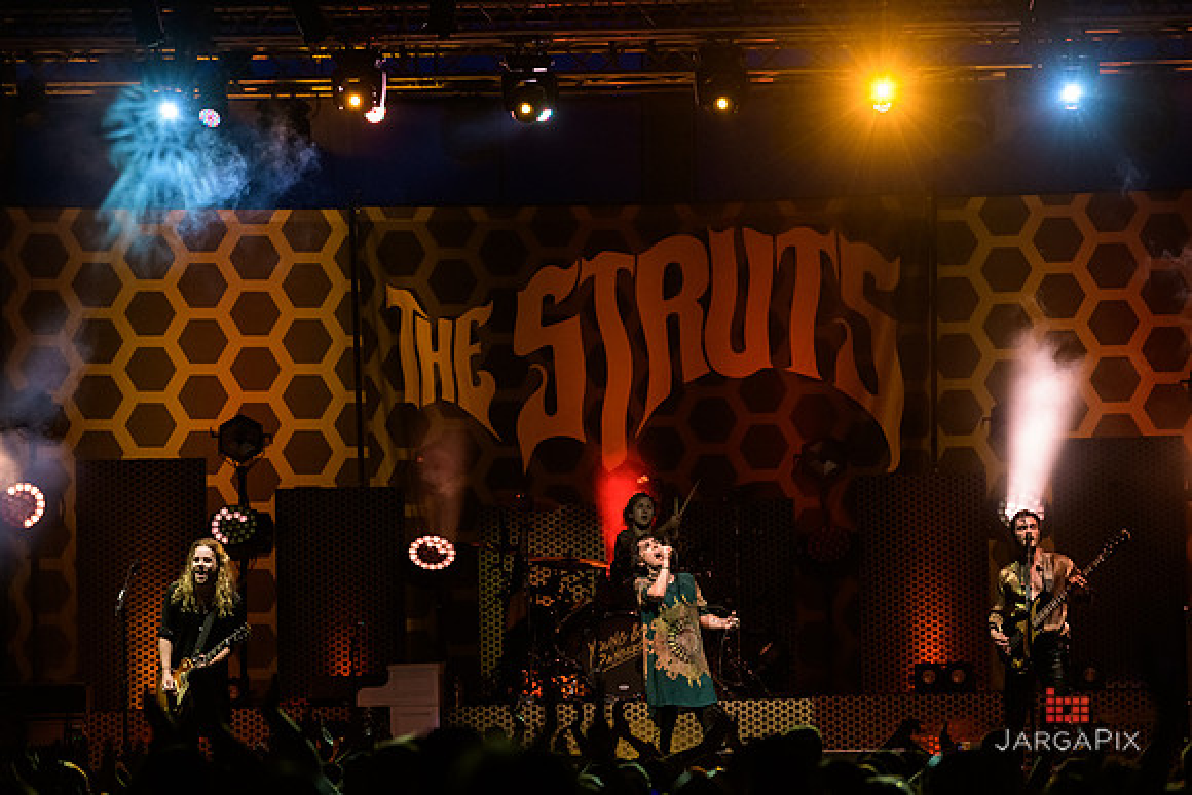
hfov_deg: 10.3
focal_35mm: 200
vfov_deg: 6.9
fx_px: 6623
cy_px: 398
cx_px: 596
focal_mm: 200
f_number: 5
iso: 3200
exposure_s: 1/200
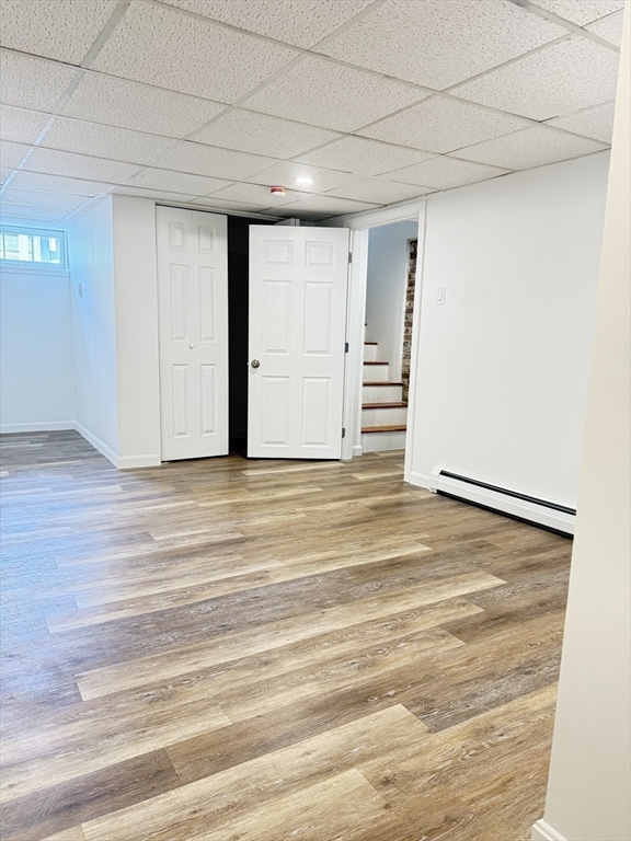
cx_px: 316
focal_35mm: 24
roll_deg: -2.0
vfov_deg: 71.6
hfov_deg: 56.8
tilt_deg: -8.1
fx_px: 583
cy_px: 420
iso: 320
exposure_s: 1/60
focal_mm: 6.76
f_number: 1.78
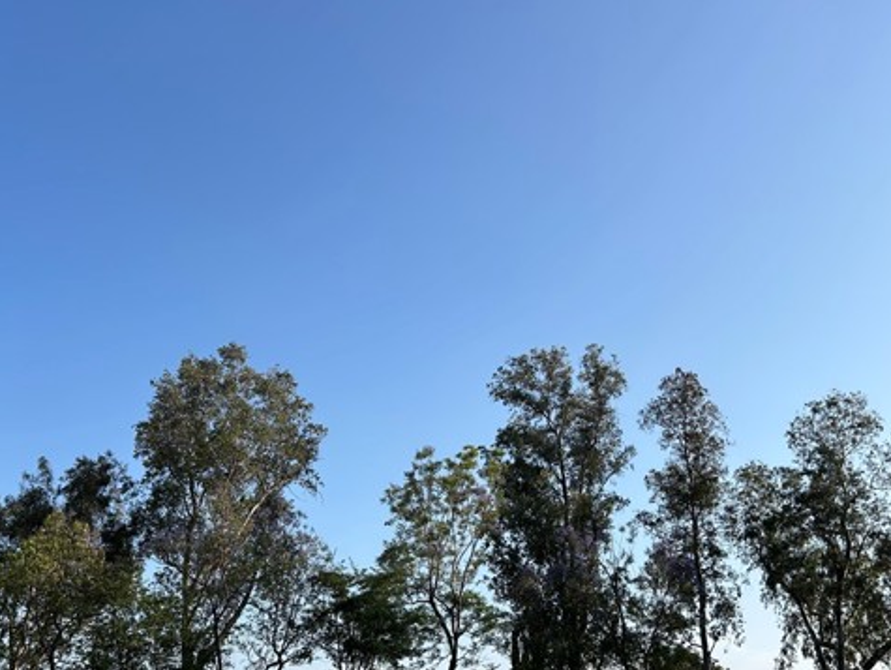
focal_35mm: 35
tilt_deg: +22.4
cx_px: 403
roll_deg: -0.7
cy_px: 404
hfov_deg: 52.5
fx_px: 902
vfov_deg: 40.6
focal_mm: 5.7
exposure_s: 1/4274
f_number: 1.5
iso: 50
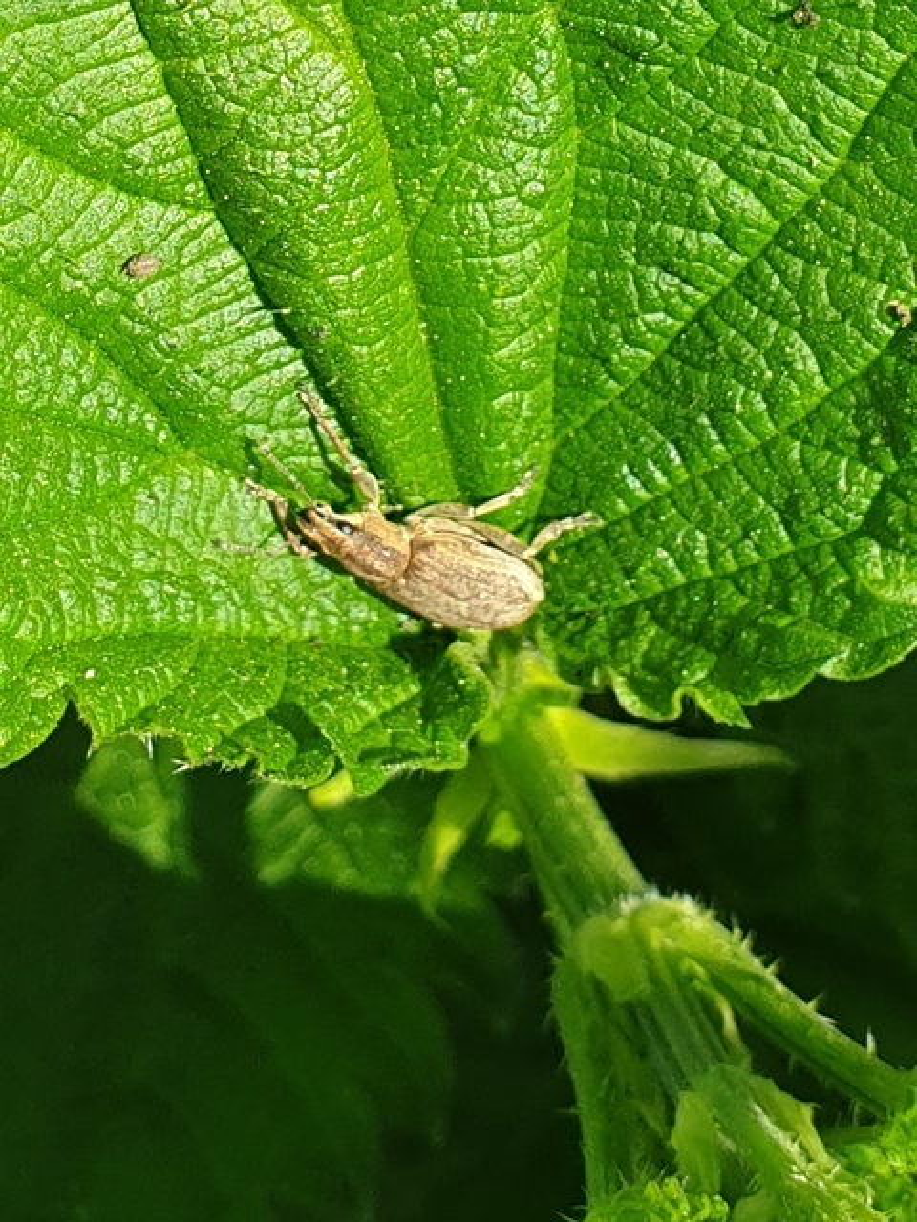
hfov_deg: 53.1
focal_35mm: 26
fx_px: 918
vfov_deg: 67.3
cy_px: 611
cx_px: 458
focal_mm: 4.3
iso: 50
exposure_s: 1/754
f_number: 2.4
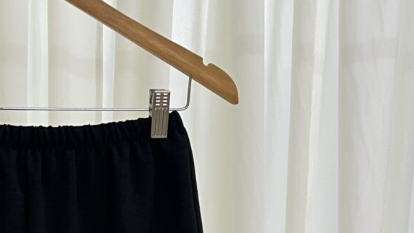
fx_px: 867
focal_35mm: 79
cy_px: 181
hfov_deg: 25.8
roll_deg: +0.9
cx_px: 26
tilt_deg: -8.6
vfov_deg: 15.2
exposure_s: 1/50
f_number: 1.5
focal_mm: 5.7
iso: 80
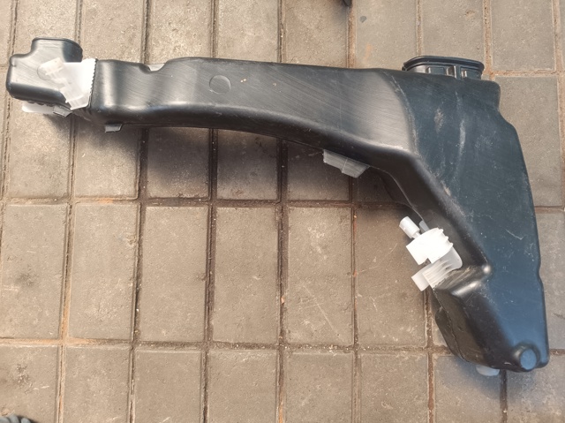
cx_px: 282
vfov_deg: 56.8
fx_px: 391
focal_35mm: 24
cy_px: 212
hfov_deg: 71.6
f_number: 1.65
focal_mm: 6.14
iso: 313
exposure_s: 1/100
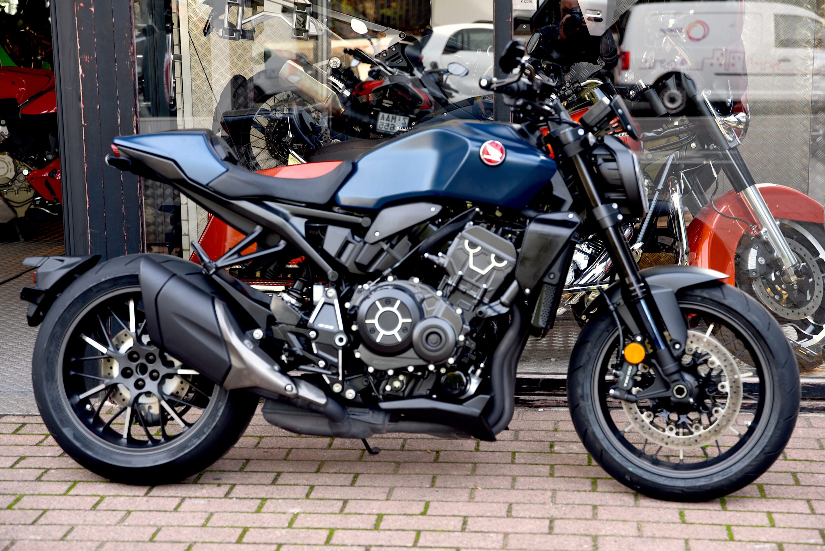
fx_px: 1605
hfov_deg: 28.8
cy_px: 276
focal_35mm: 70
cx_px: 412
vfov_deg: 19.5
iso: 200
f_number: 4
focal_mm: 70
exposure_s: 1/60
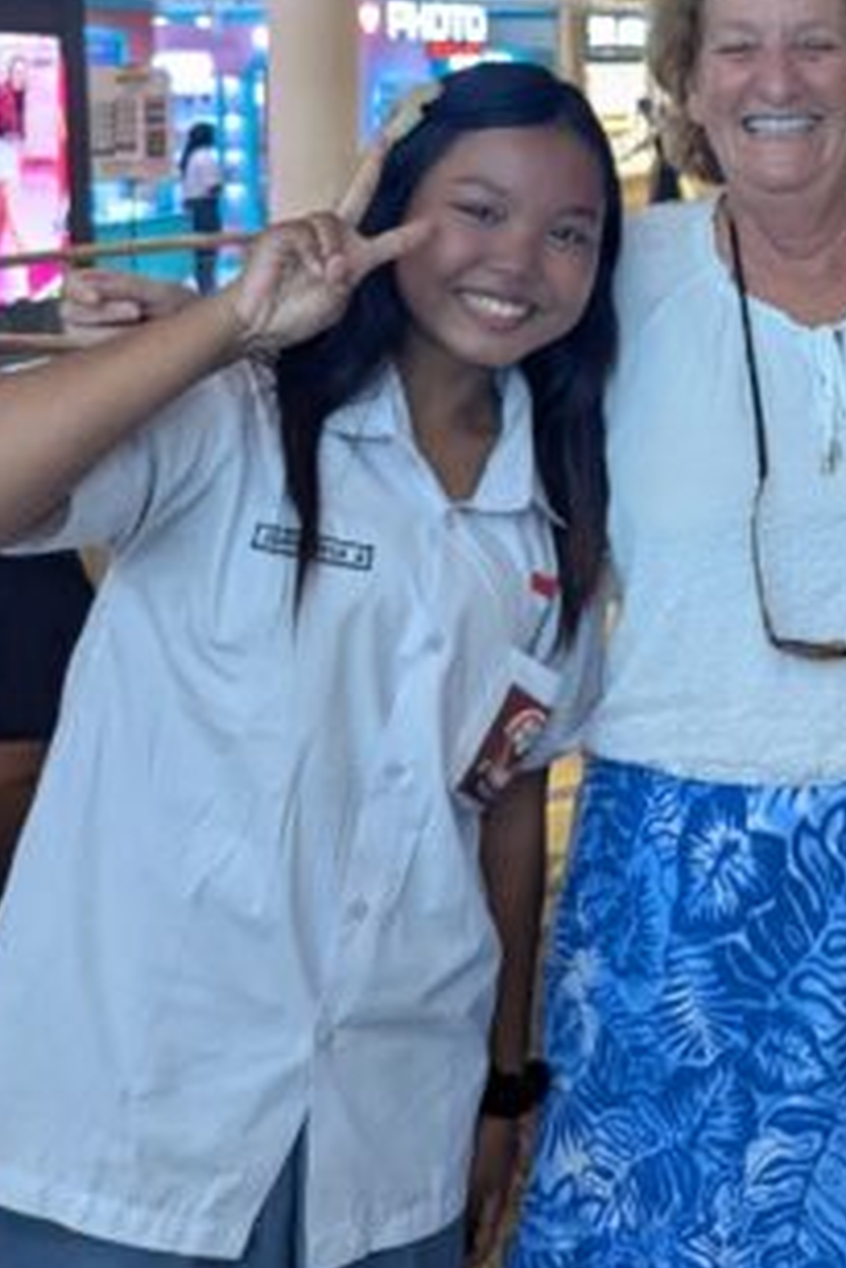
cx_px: 968
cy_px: 207
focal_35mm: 61
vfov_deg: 31.8
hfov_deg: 21.0
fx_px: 2148
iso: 541
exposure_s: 1/319
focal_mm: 6.81
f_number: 1.85
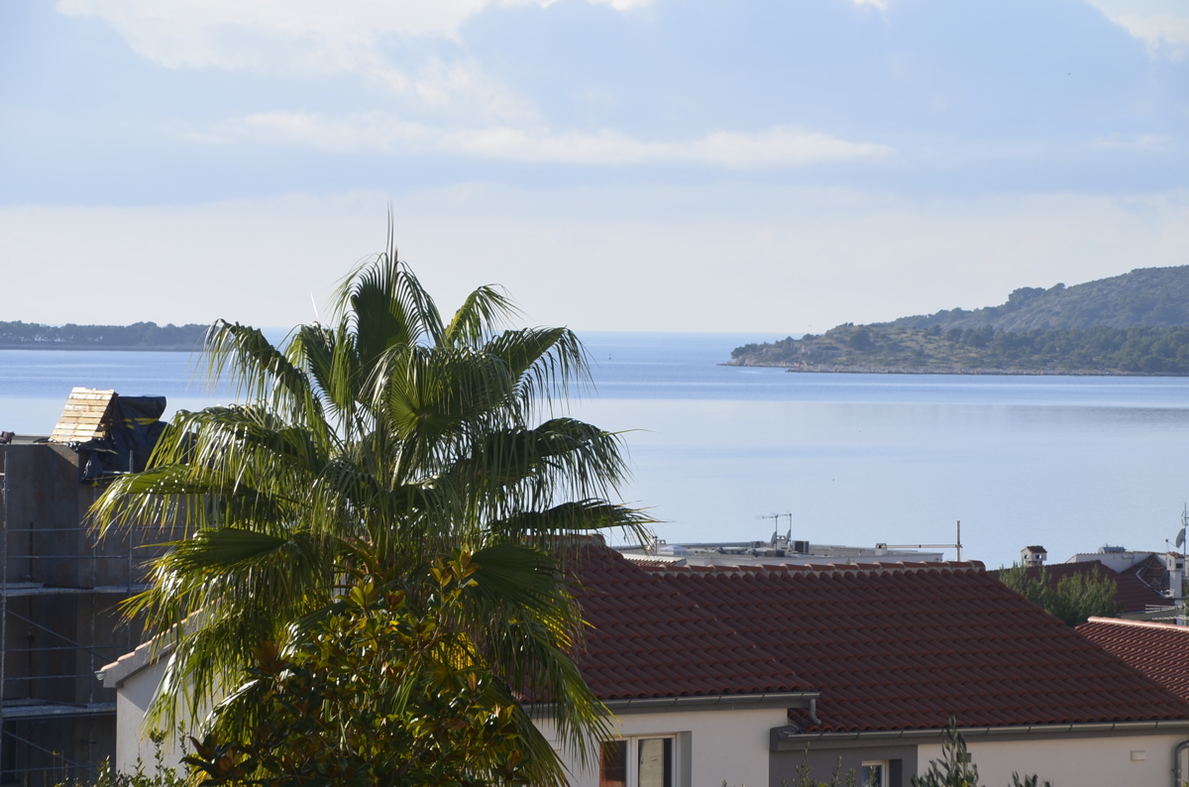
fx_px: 5535
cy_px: 394
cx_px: 594
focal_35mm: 168
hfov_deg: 12.3
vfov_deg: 8.1
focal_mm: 112
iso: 100
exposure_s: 1/125
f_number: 11
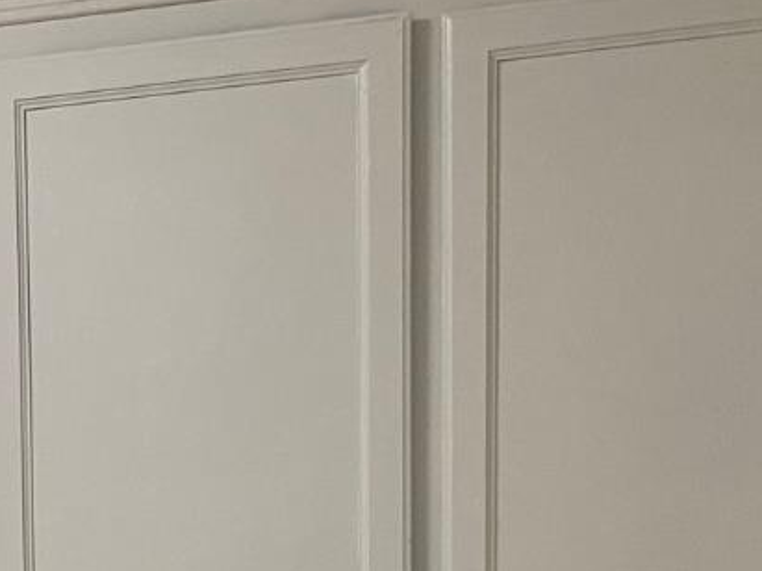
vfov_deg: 14.2
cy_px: 941
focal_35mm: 95
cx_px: -337
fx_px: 2091
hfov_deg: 18.6
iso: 100
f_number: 1.8
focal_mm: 4.25
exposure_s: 1/60
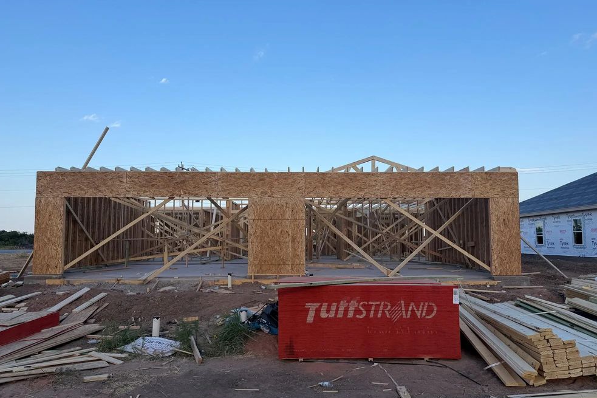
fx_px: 431
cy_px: 209
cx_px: 296
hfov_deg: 69.4
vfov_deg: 49.5
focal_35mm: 26
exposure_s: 1/1812
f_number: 1.78
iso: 80
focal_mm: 6.76
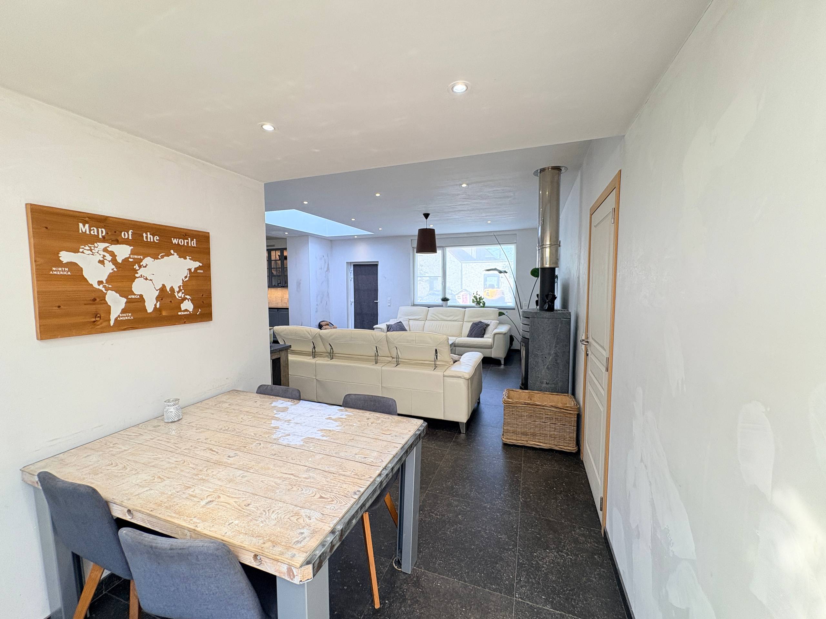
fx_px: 334
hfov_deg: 102.1
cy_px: 310
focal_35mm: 14
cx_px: 413
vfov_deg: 85.7
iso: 160
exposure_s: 1/100
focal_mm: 2.22
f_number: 2.2
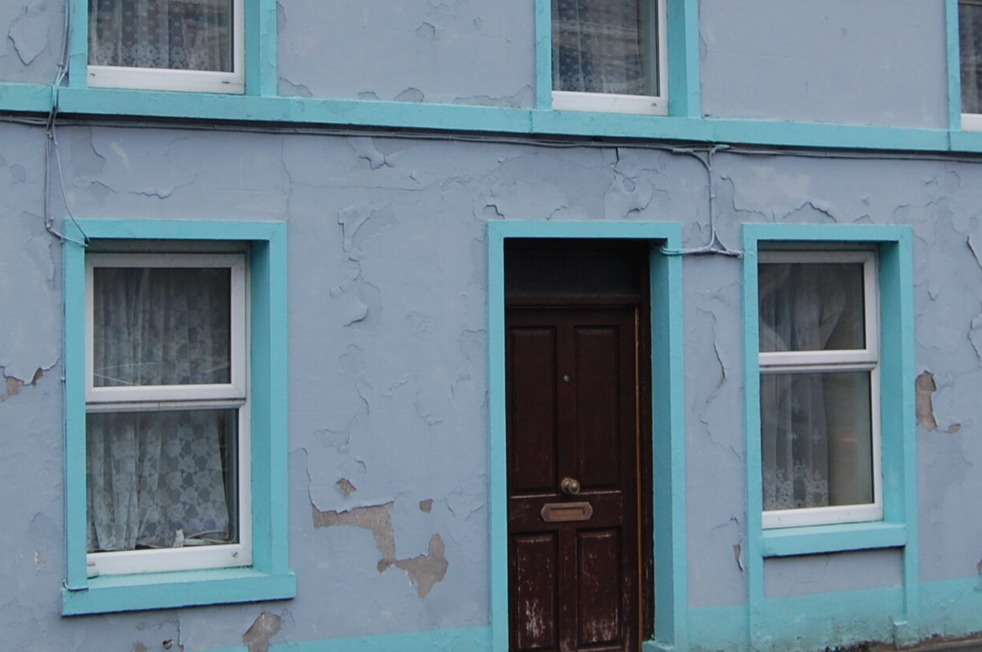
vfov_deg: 16.7
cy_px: 146
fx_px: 2207
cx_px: 557
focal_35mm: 81
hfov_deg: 25.1
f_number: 8
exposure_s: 1/250
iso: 200
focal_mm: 26
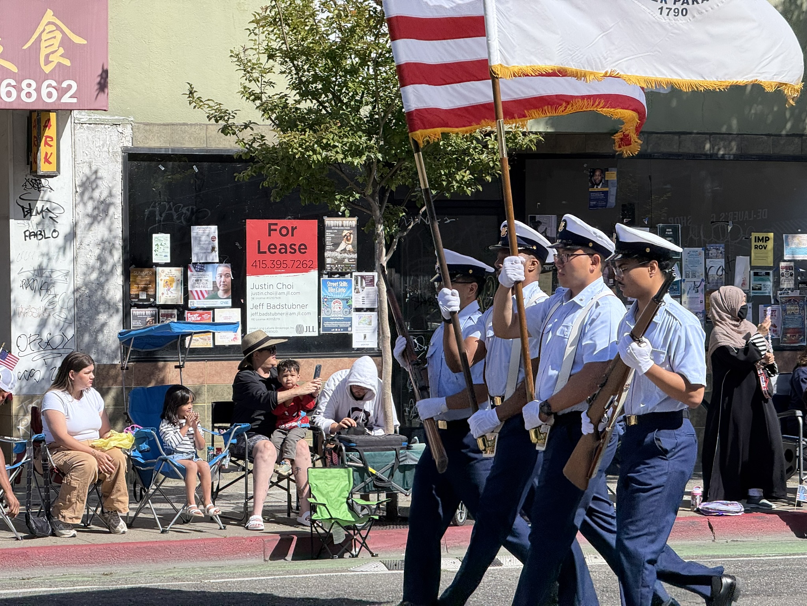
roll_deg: +0.1
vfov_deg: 12.3
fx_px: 2798
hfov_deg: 16.4
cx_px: 404
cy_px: 303
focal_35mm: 120
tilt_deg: +0.4
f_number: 2.8
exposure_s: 1/1294
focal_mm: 15.66
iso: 50
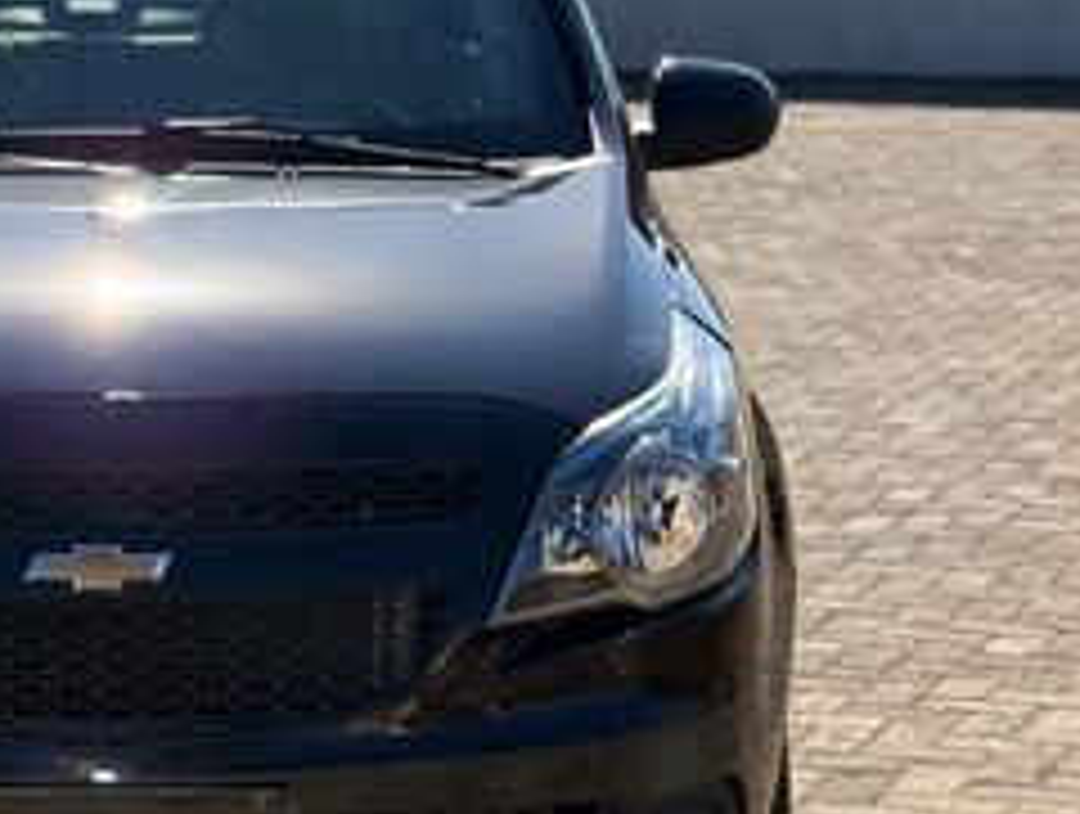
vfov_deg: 15.8
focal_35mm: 94
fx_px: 2939
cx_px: 99
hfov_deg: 20.4
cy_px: 319
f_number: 1.78
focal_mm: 6.76
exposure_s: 1/6536
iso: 64
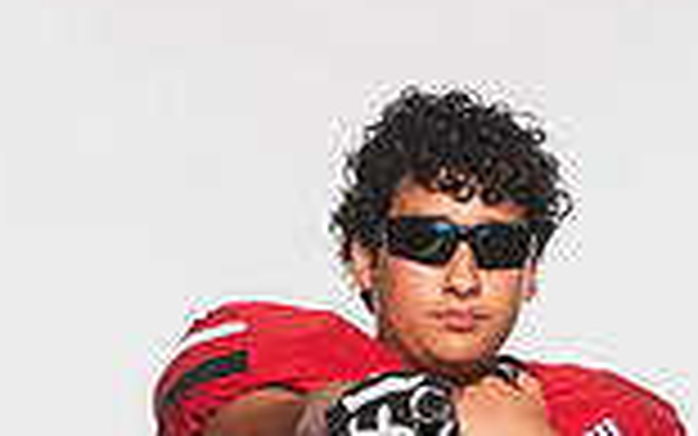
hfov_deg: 14.1
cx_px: 428
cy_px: 984
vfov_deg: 8.3
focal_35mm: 148
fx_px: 2816
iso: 500
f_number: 6.3
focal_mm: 50
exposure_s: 1/200
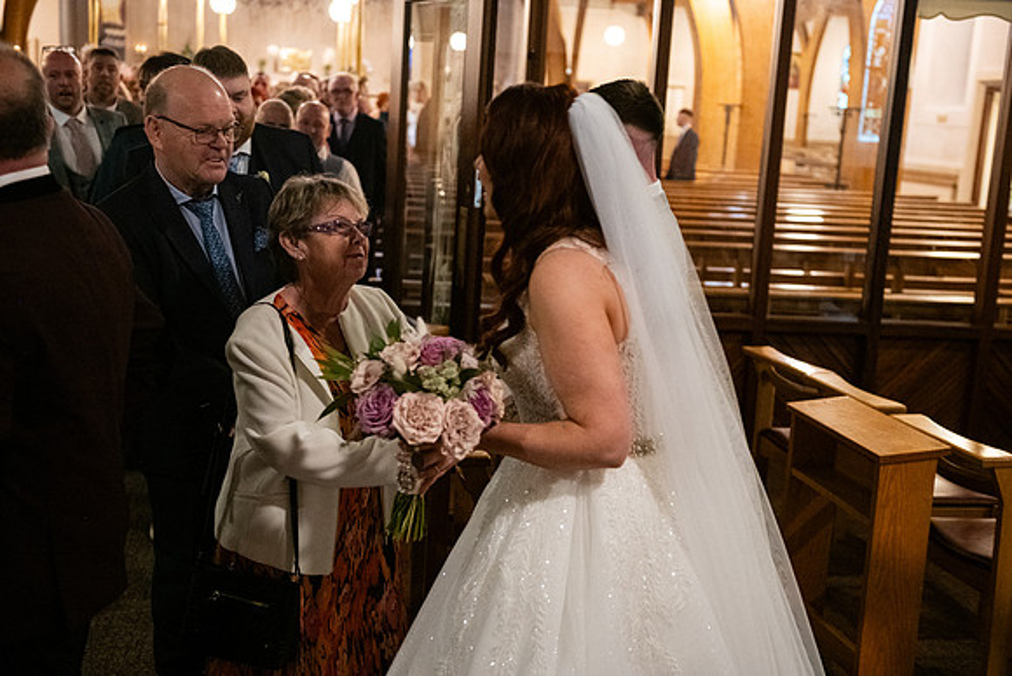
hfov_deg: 41.1
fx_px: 1350
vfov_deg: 28.1
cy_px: 338
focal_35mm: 48
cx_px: 506
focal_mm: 48
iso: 2500
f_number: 3.5
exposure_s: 1/160
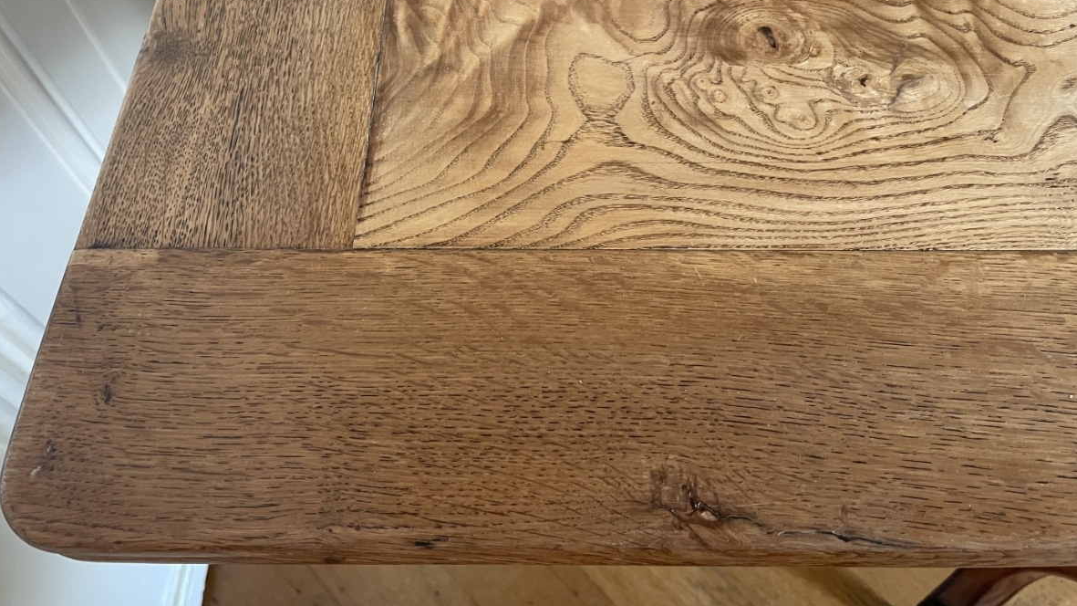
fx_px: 828
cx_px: 528
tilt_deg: -58.1
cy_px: 196
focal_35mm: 29
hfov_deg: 66.1
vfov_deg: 39.6
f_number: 1.6
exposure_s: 1/60
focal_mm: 4.2
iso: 500
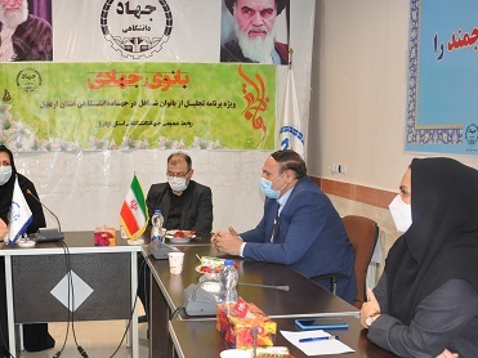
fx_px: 580
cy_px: 221
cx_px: 140
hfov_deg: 43.8
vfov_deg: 34.2
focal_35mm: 42
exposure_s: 1/60
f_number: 3.5
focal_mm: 18
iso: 800
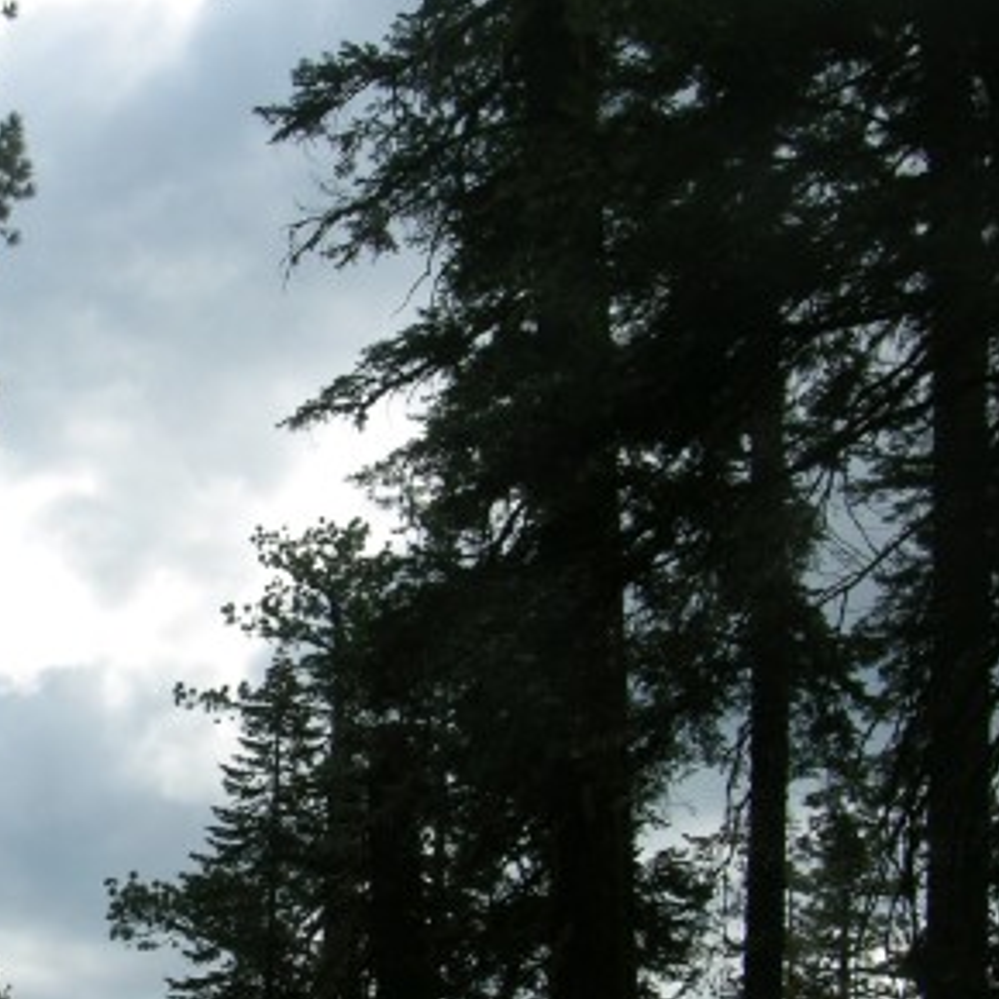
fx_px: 2677
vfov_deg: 21.0
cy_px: 758
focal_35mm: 82
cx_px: 72
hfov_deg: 20.6
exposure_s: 1/272
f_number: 6.3
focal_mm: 8.9
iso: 50
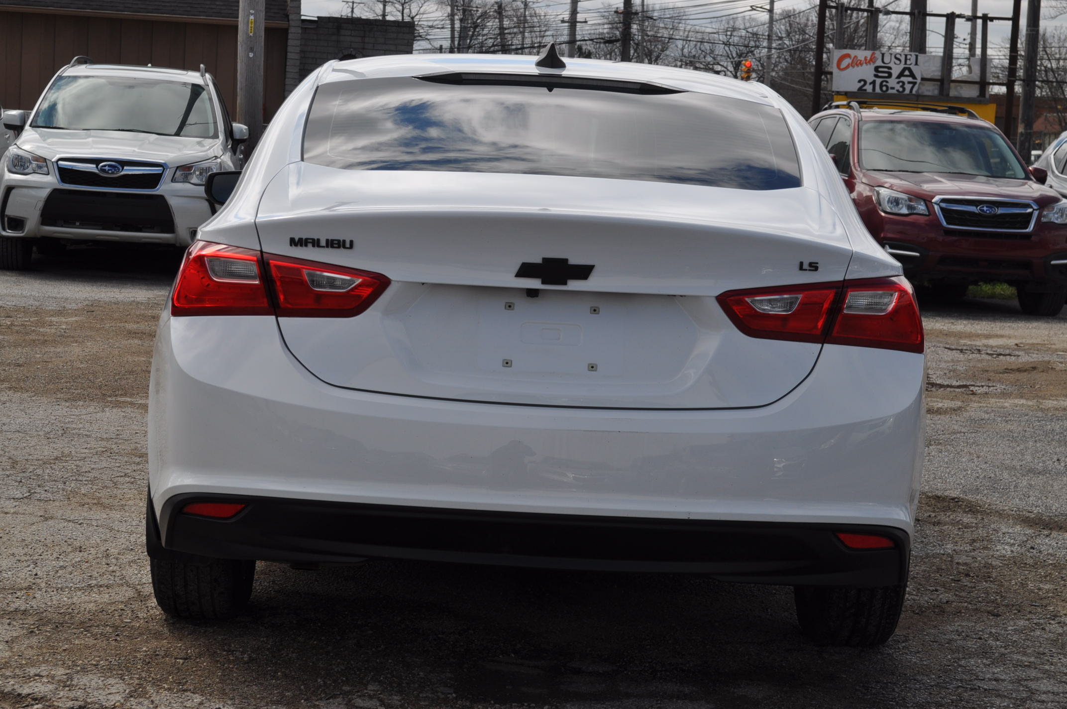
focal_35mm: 82
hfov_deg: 24.6
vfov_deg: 16.5
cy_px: 354
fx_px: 2442
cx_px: 534
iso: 200
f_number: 11
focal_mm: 55
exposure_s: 1/500
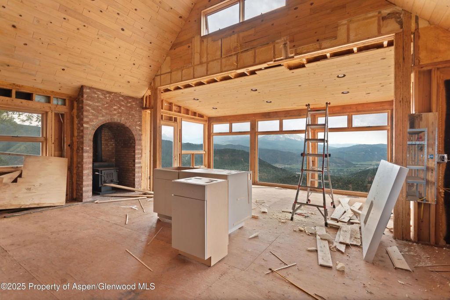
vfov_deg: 70.5
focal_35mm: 17
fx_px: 213
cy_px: 150
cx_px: 225
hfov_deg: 93.3
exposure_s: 1/1.67
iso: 100
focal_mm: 17
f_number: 7.1
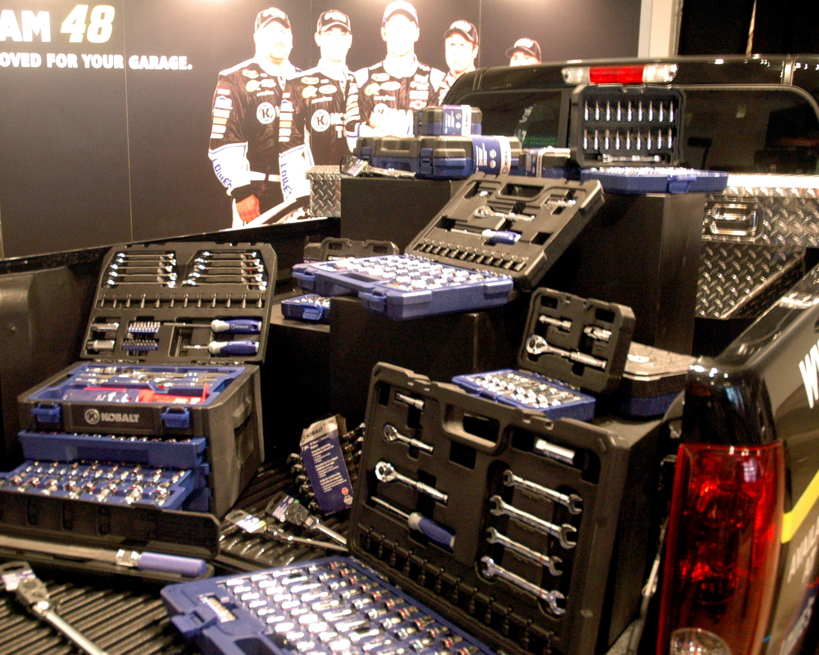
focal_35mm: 38
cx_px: 325
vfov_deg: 39.2
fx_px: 921
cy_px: 324
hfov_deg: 47.6
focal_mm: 22
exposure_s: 1/4
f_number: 3.8
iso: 1600
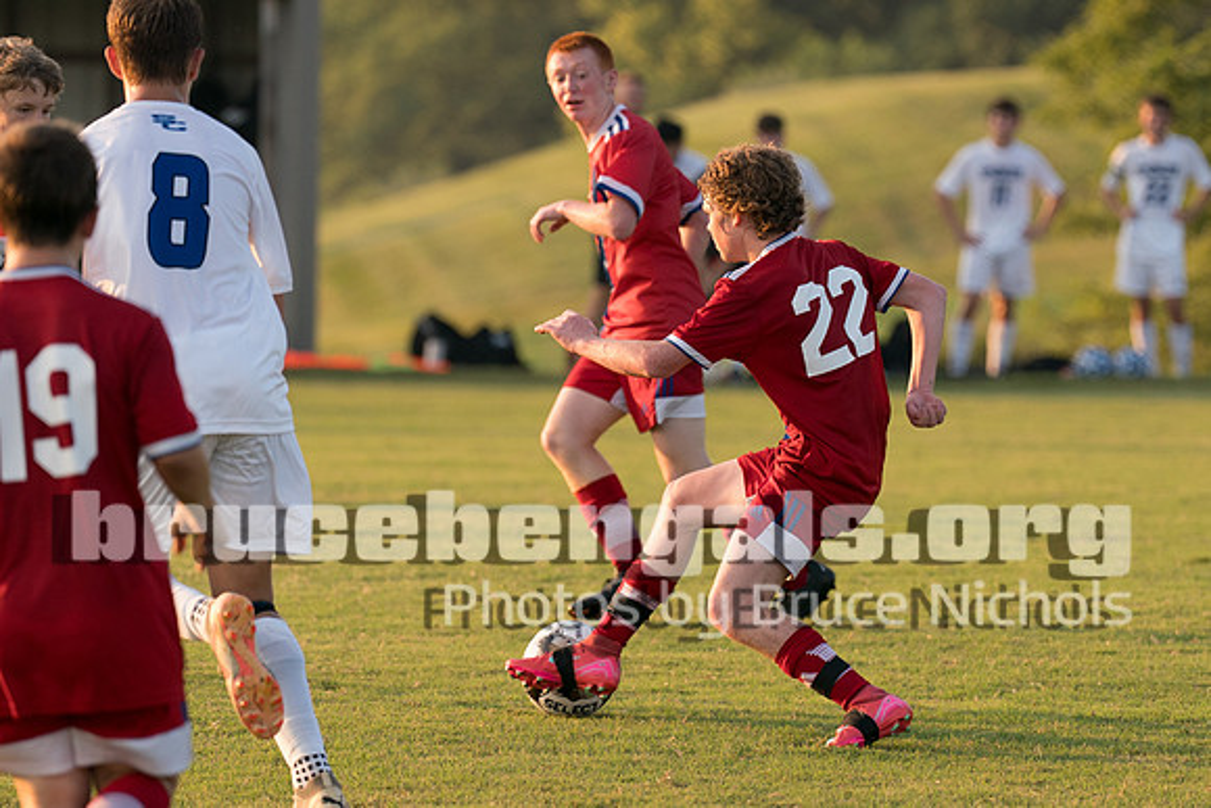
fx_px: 10539
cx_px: 683
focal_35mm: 313
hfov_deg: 6.6
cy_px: 392
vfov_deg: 4.4
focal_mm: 156
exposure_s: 1/1250
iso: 400
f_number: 2.8
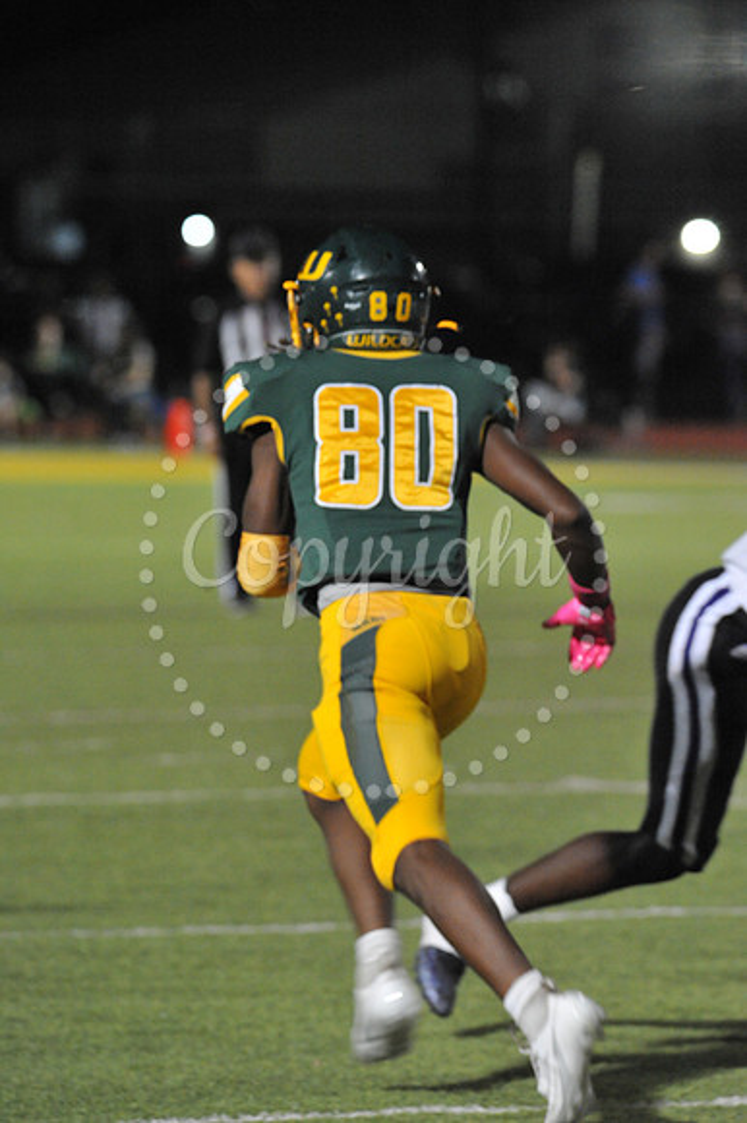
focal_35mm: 350
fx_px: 10906
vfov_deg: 5.9
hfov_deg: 3.9
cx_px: 374
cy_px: 562
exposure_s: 1/200
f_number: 8
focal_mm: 350
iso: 6400
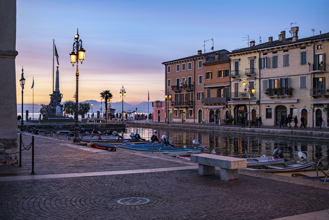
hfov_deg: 47.4
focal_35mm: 41
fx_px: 375
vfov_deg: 32.6
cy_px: 110
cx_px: 164
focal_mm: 27
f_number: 2.8
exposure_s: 1/100
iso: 640
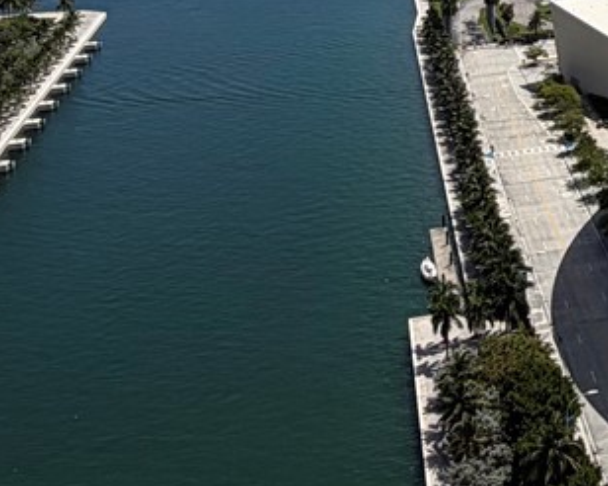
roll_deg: -0.3
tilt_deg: -4.0
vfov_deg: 19.5
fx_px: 1277
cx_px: 833
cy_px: -182
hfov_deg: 23.1
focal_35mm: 71
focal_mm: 2.22
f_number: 2.2
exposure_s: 1/1656
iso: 25
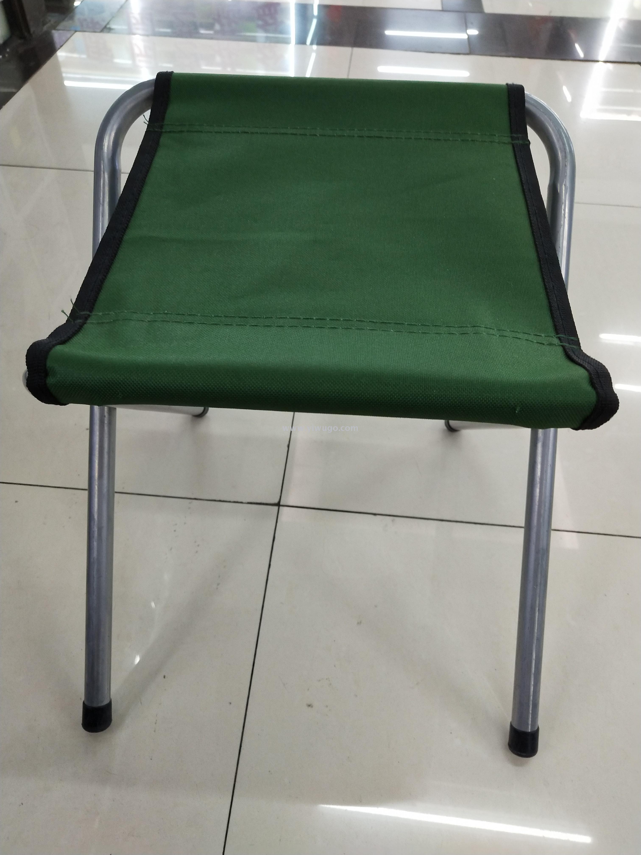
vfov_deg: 60.0
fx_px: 741
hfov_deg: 46.8
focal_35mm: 30
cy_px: 428
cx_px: 320
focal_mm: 3.95
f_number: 1.8
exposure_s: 1/50
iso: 159
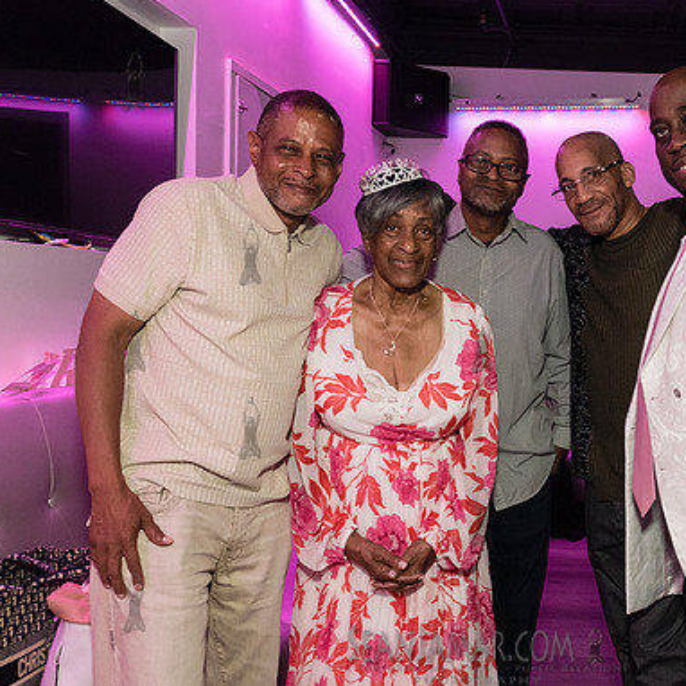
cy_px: 329
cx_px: 494
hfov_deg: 43.8
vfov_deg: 44.9
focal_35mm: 37
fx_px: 830
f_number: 4.5
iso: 4000
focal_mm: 24
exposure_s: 1/200
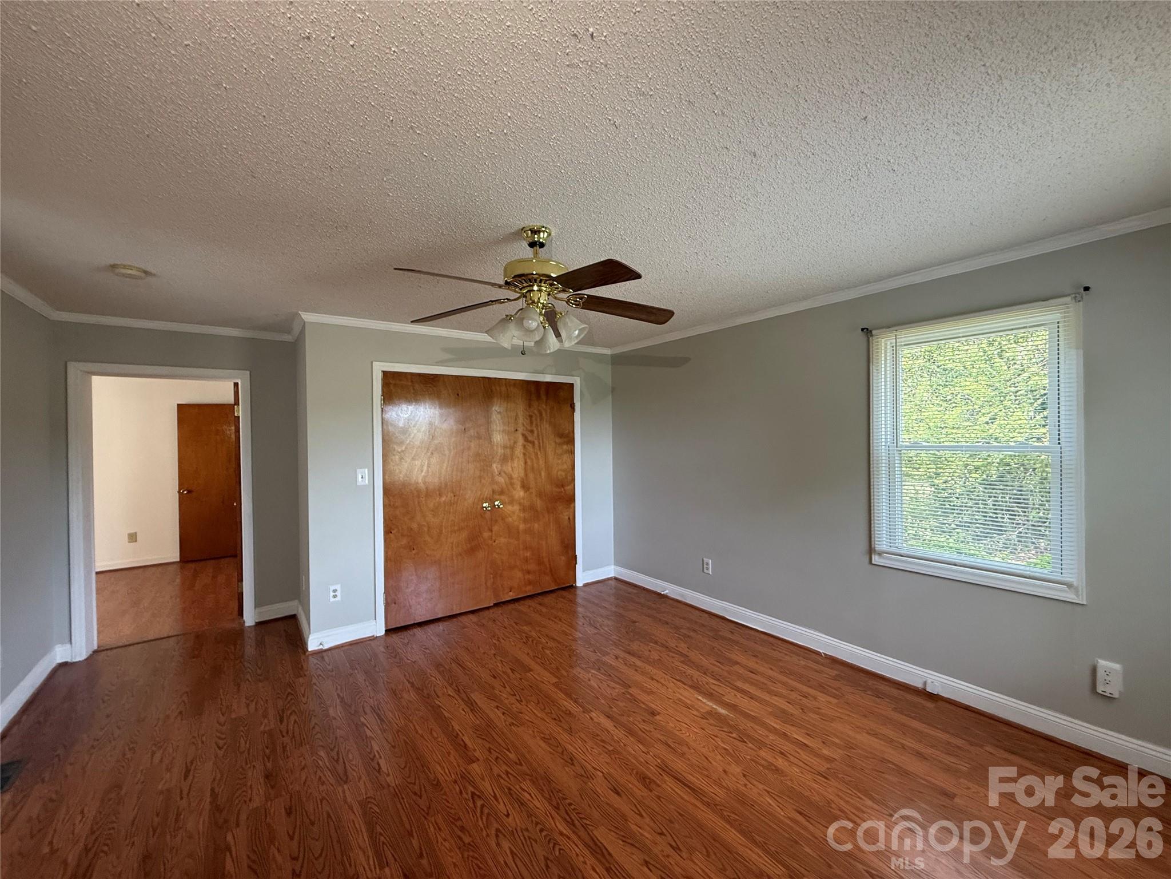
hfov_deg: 102.1
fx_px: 474
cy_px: 440
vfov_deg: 85.7
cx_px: 586
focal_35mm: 14
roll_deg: +0.7
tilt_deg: +0.3
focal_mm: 2.22
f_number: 2.2
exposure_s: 1/98
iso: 200
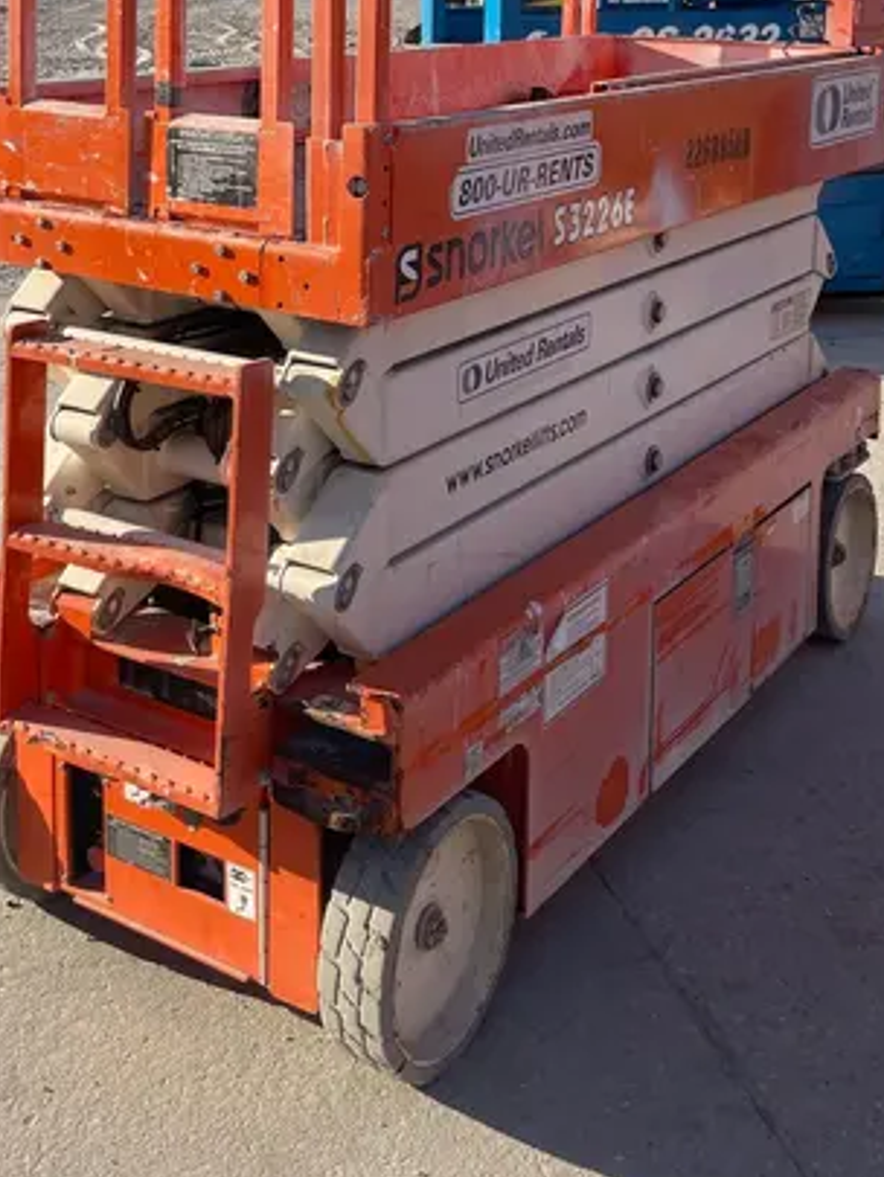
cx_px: 262
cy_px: 170
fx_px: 1599
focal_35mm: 47
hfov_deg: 30.6
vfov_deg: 38.3
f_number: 1.6
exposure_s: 1/2353
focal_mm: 4.2
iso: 32
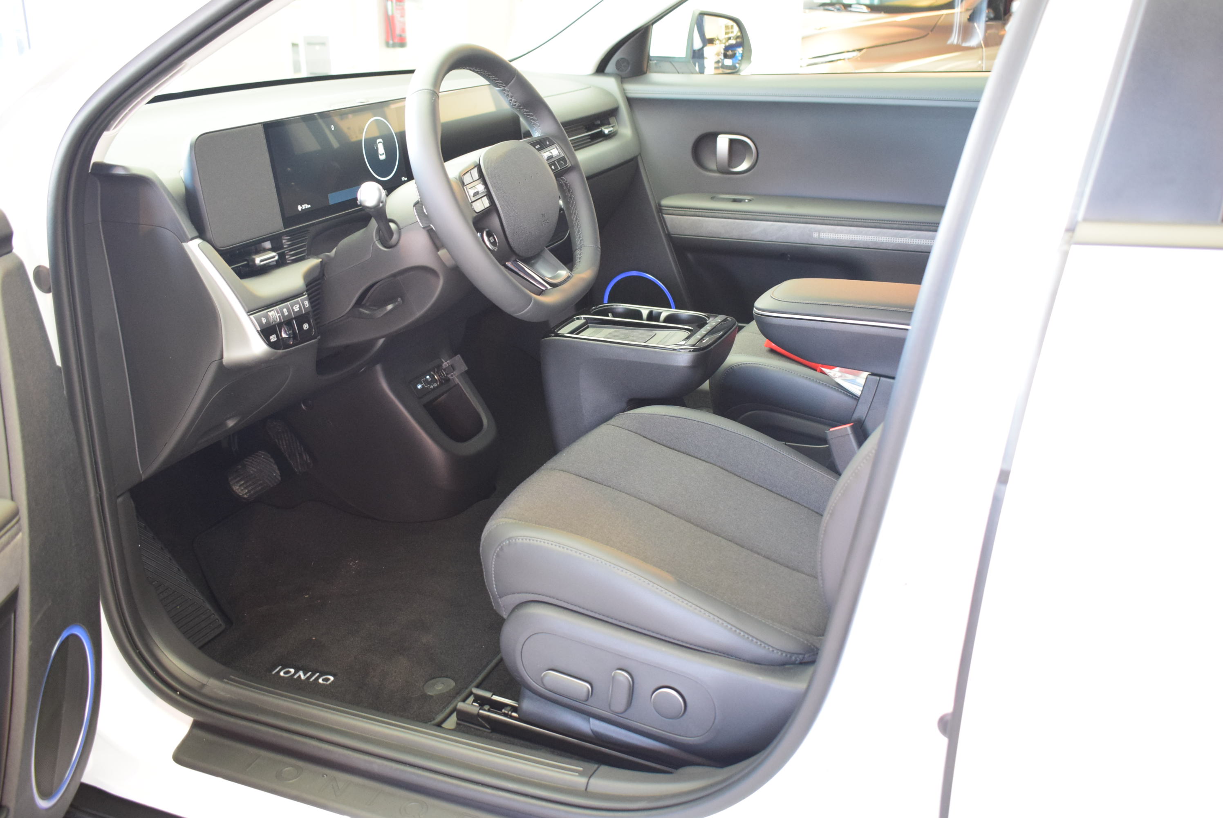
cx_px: 612
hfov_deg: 55.1
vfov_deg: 38.4
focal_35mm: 34
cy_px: 409
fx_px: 1173
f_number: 3.8
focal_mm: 23
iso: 1600
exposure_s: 1/25
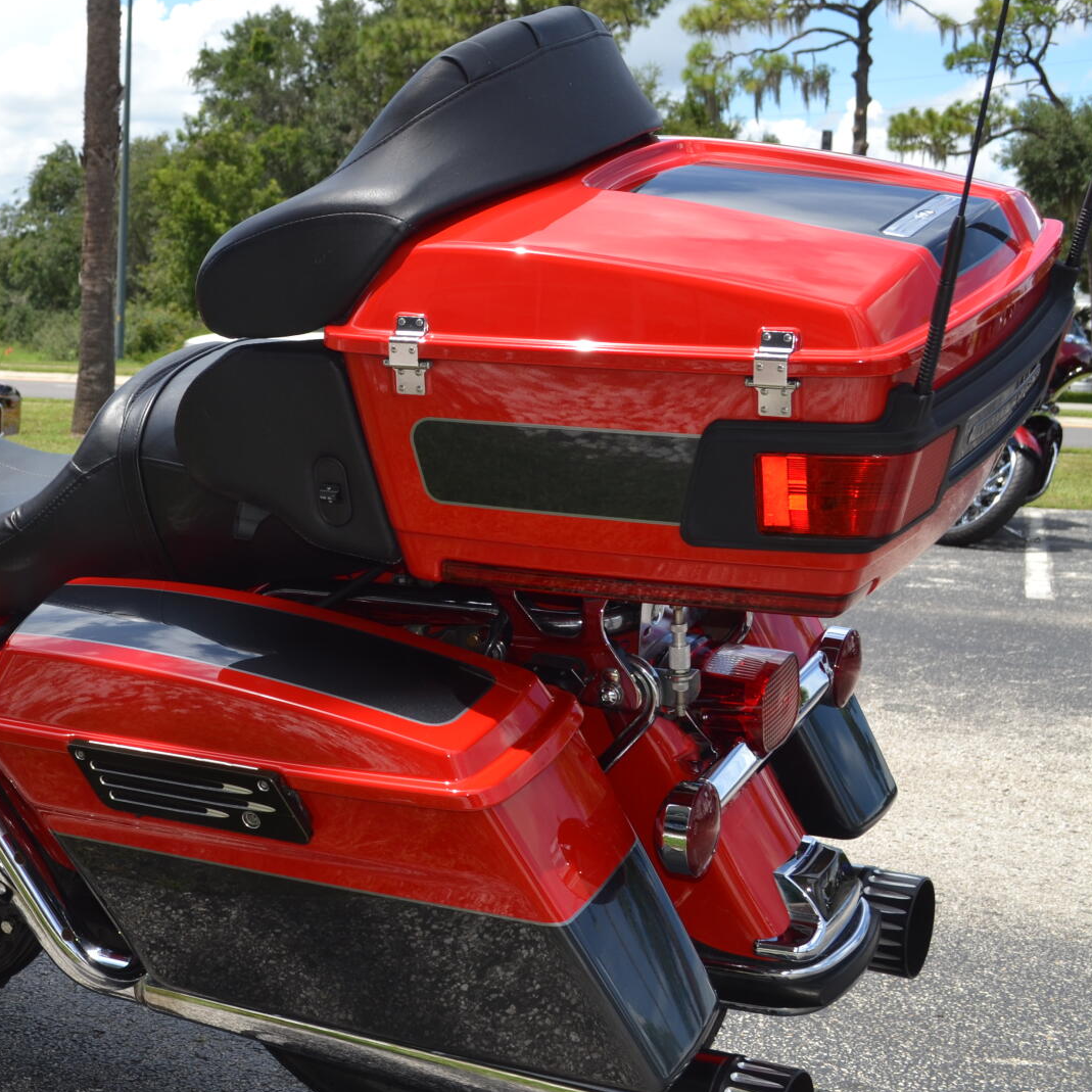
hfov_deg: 26.9
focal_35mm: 62
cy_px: 584
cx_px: 148
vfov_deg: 27.7
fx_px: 2213
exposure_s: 1/200
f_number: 7.1
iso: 100
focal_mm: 26
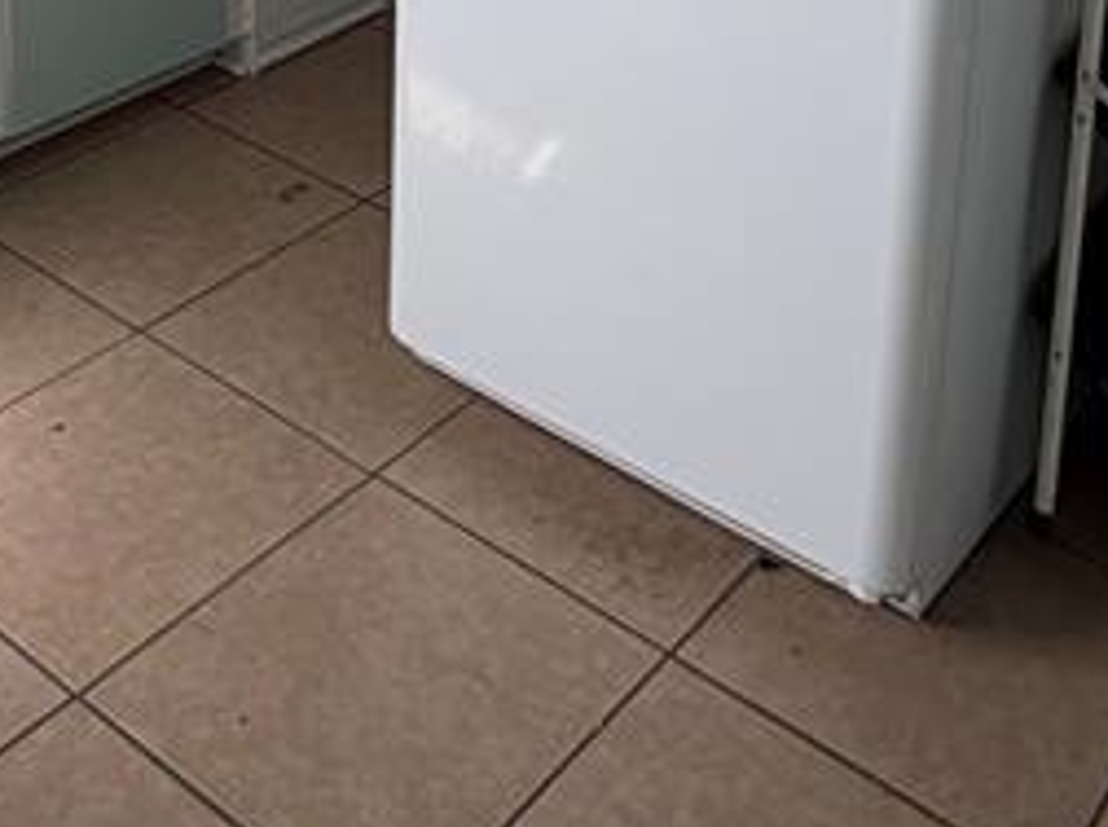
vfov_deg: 21.7
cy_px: -389
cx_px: 602
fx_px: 1821
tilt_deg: -12.4
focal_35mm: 57
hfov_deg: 33.8
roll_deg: -2.0
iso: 40
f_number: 2.2
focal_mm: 2.22
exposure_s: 1/127
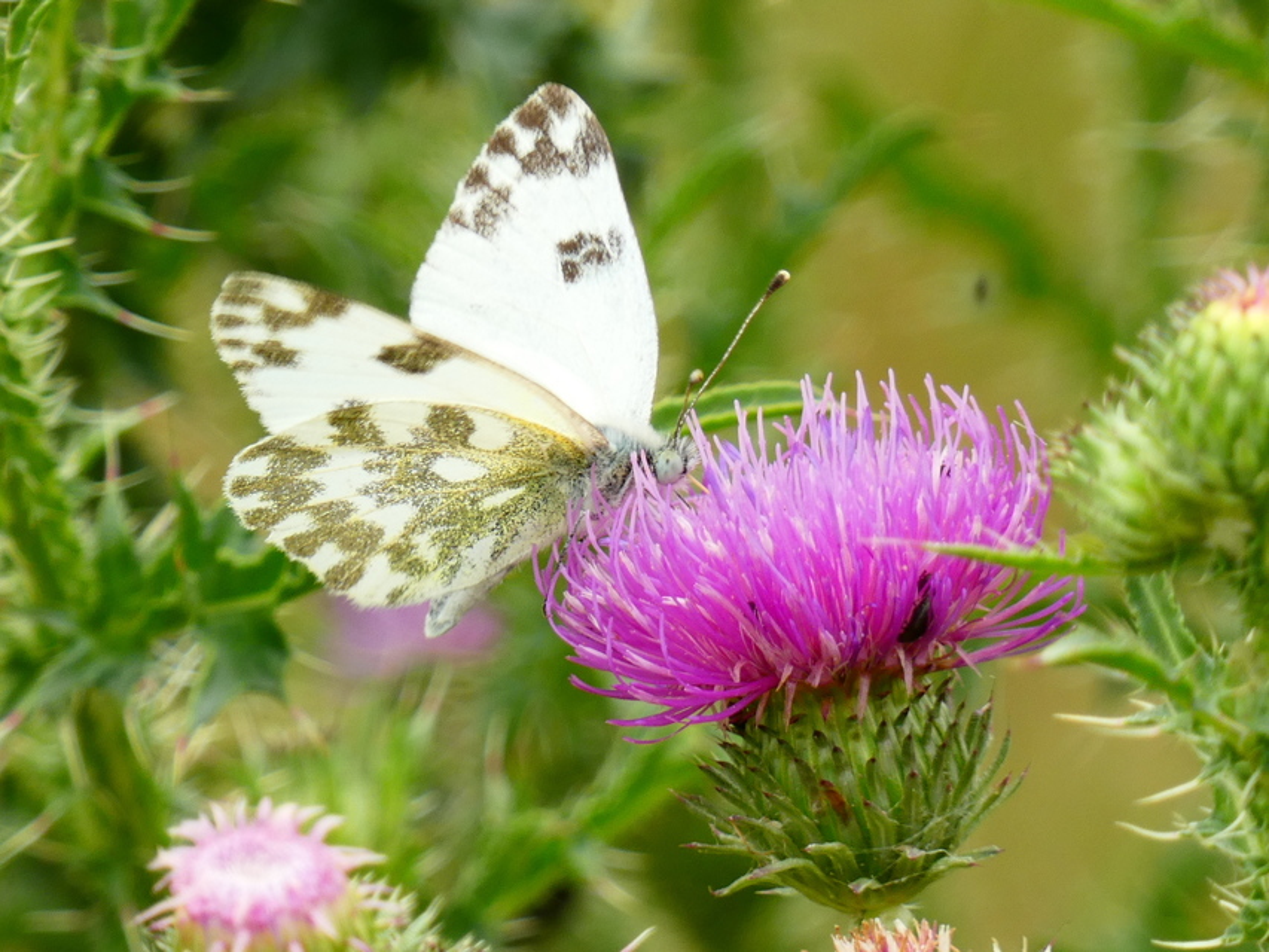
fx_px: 18332
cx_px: 634
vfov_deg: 3.0
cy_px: 476
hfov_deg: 4.0
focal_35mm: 500
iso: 80
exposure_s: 1/100
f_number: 5.6
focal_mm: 89.5
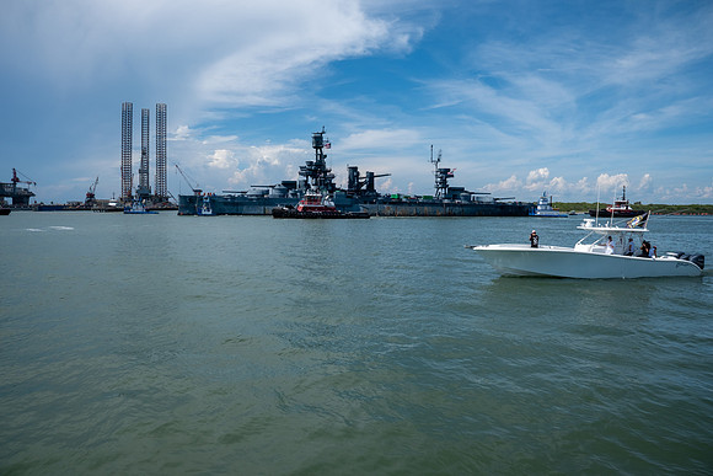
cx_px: 356
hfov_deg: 73.7
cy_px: 238
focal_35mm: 24
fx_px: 475
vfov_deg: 53.2
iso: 160
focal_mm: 16
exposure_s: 1/750
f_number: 9
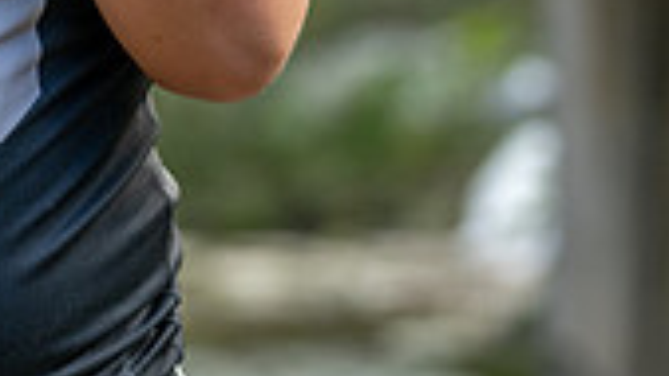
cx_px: -115
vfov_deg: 3.0
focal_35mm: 399
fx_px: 7077
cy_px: -176
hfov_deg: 5.4
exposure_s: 1/320
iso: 500
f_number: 2.8
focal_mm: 111
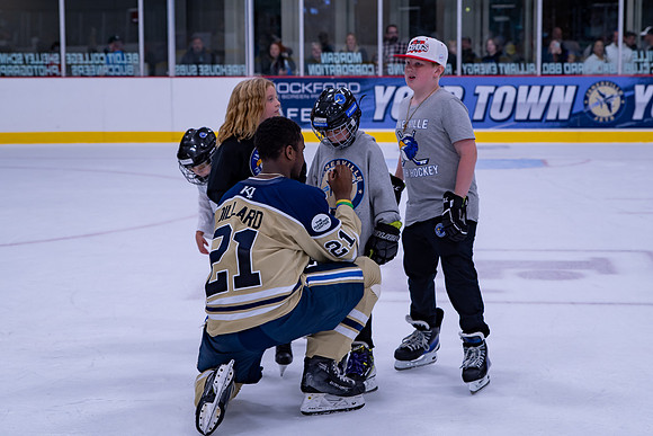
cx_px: 326
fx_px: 1554
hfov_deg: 23.7
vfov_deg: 16.0
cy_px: 218
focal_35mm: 86
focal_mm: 55
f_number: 3.5
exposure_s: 1/250
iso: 125
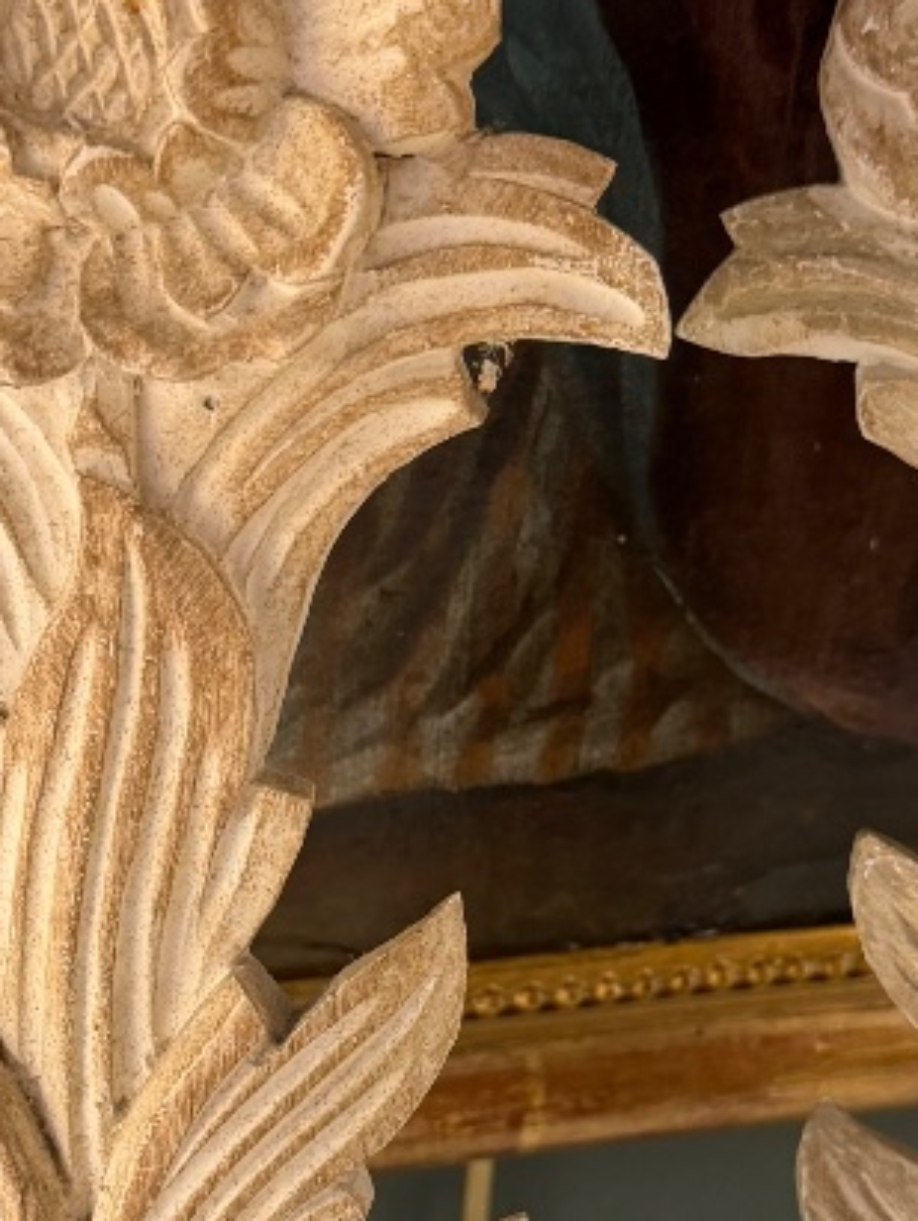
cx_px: 556
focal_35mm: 70
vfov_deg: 27.7
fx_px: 2471
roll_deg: -6.8
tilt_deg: -24.3
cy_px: 749
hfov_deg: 21.0
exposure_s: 1/50
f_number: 1.78
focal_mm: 6.76
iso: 200
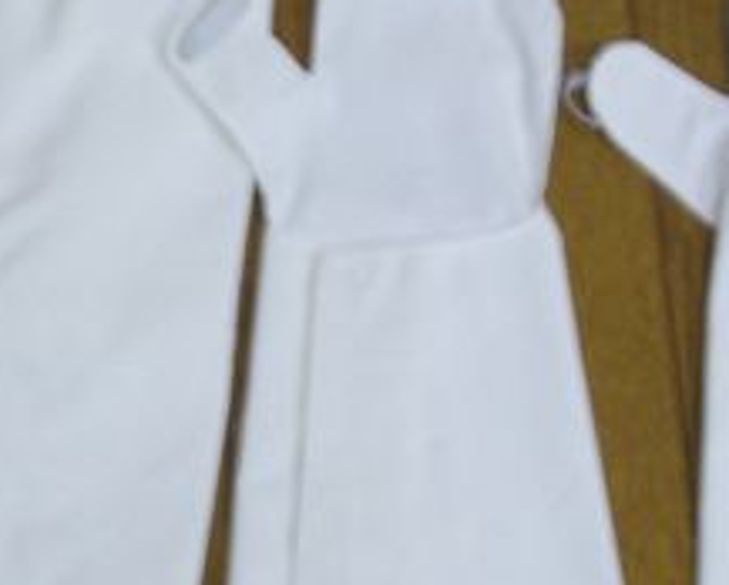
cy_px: 245
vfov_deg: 8.2
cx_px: -10
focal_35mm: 189
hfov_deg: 10.1
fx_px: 4081
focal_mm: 11.3
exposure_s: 1/13
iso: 320
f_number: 3.8
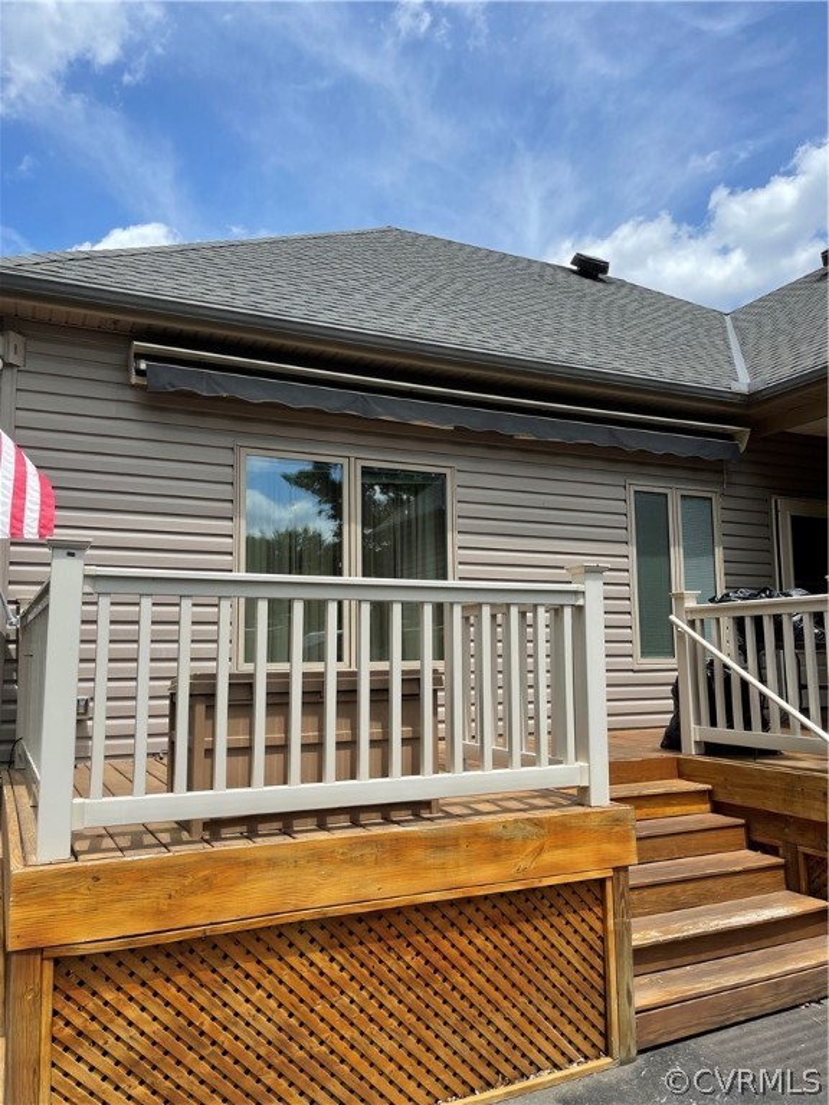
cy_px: 552
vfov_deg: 67.3
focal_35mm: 26
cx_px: 414
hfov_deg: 53.1
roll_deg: -0.3
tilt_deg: +3.2
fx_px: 830
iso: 32
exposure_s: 1/2786
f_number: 1.6
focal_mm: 5.1
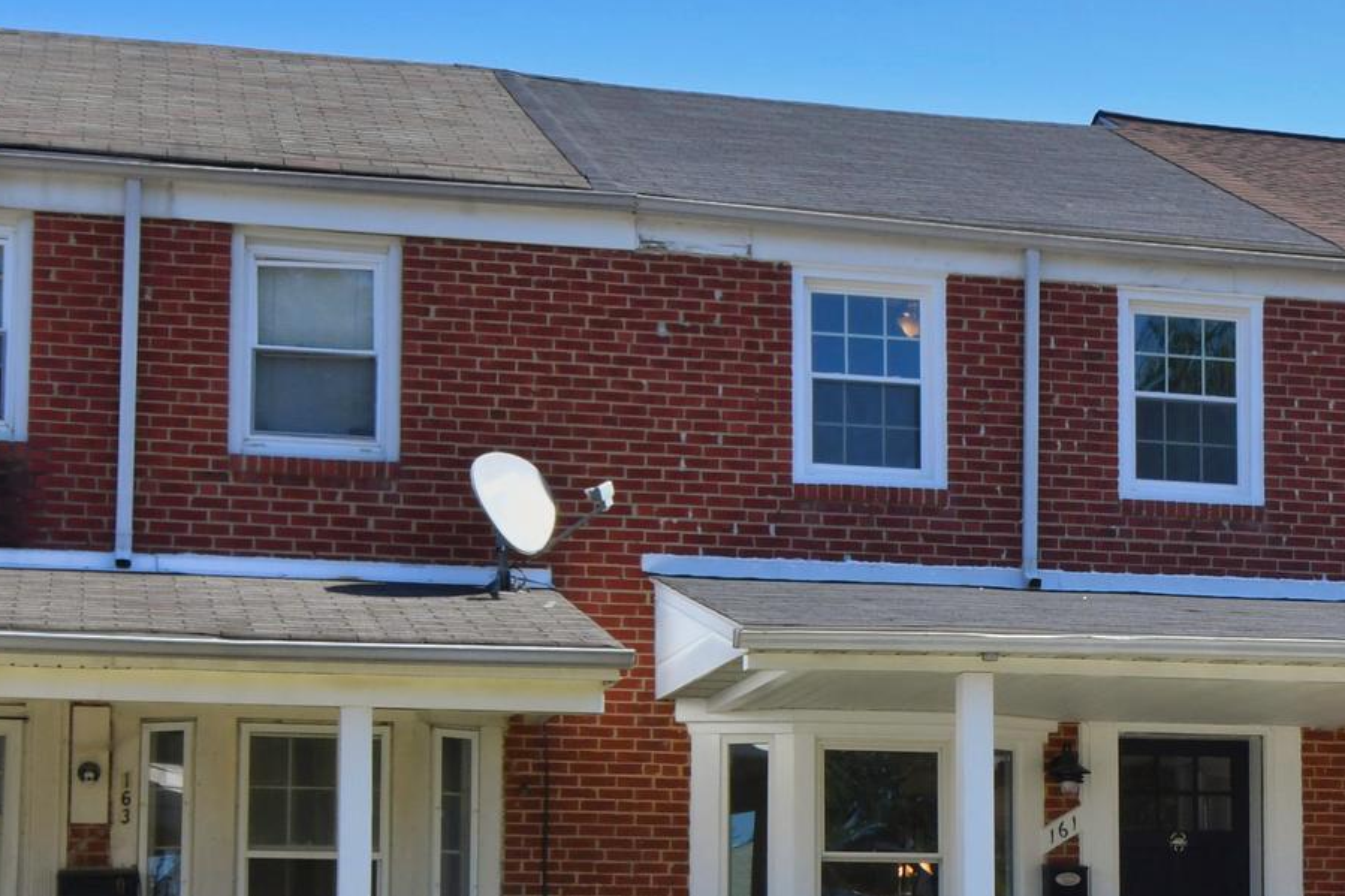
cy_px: 707
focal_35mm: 82
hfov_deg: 24.4
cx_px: 1082
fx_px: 3063
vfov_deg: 16.5
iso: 500
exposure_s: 1/200
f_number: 18
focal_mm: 24
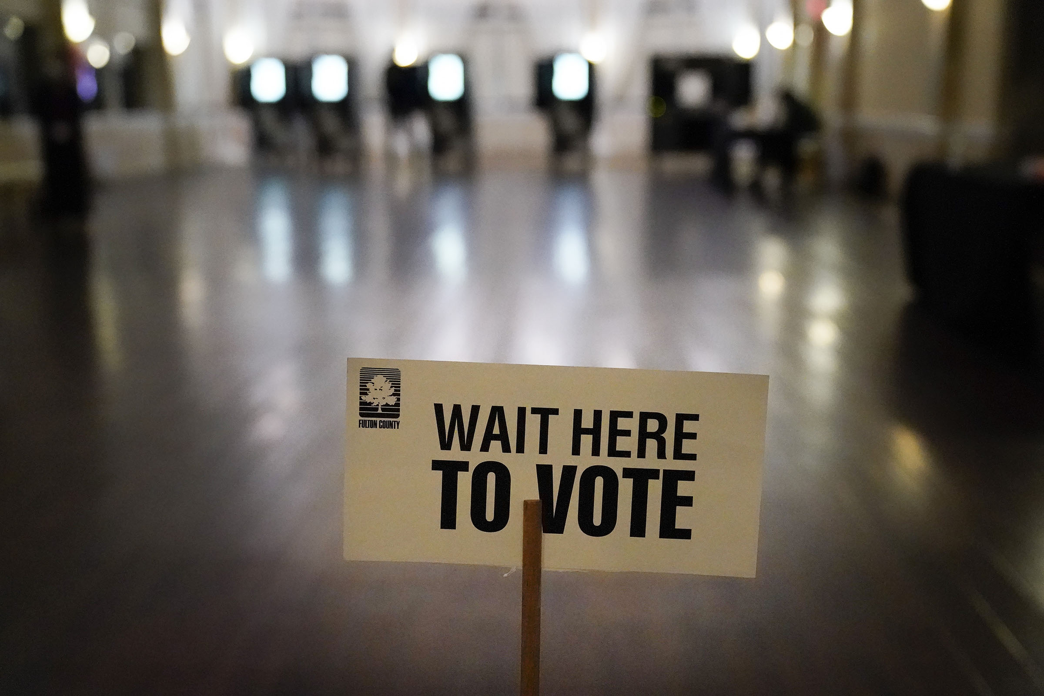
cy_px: 348
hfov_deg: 45.4
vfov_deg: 31.2
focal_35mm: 43
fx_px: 1247
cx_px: 522
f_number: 2.8
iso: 12800
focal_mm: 43
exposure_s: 1/500
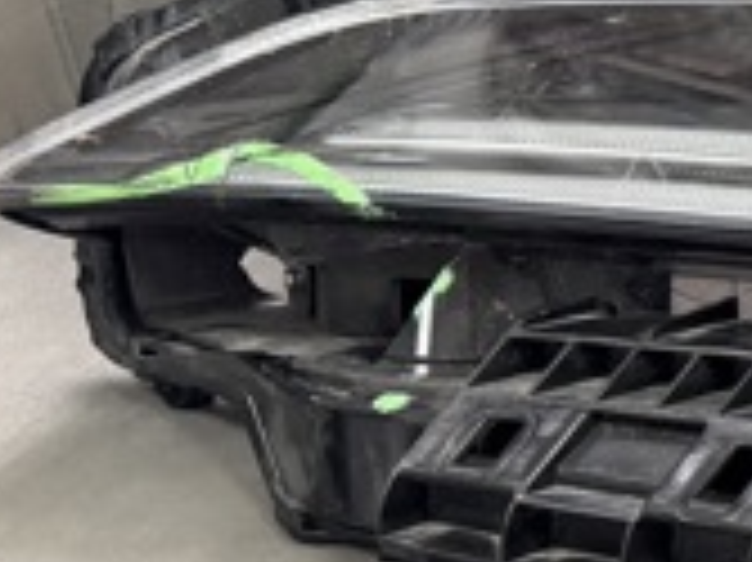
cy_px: 135
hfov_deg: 17.2
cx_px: 1373
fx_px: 1997
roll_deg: -4.7
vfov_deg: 16.0
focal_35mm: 92
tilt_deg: -26.0
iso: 250
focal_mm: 6.76
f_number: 1.78
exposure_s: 1/60
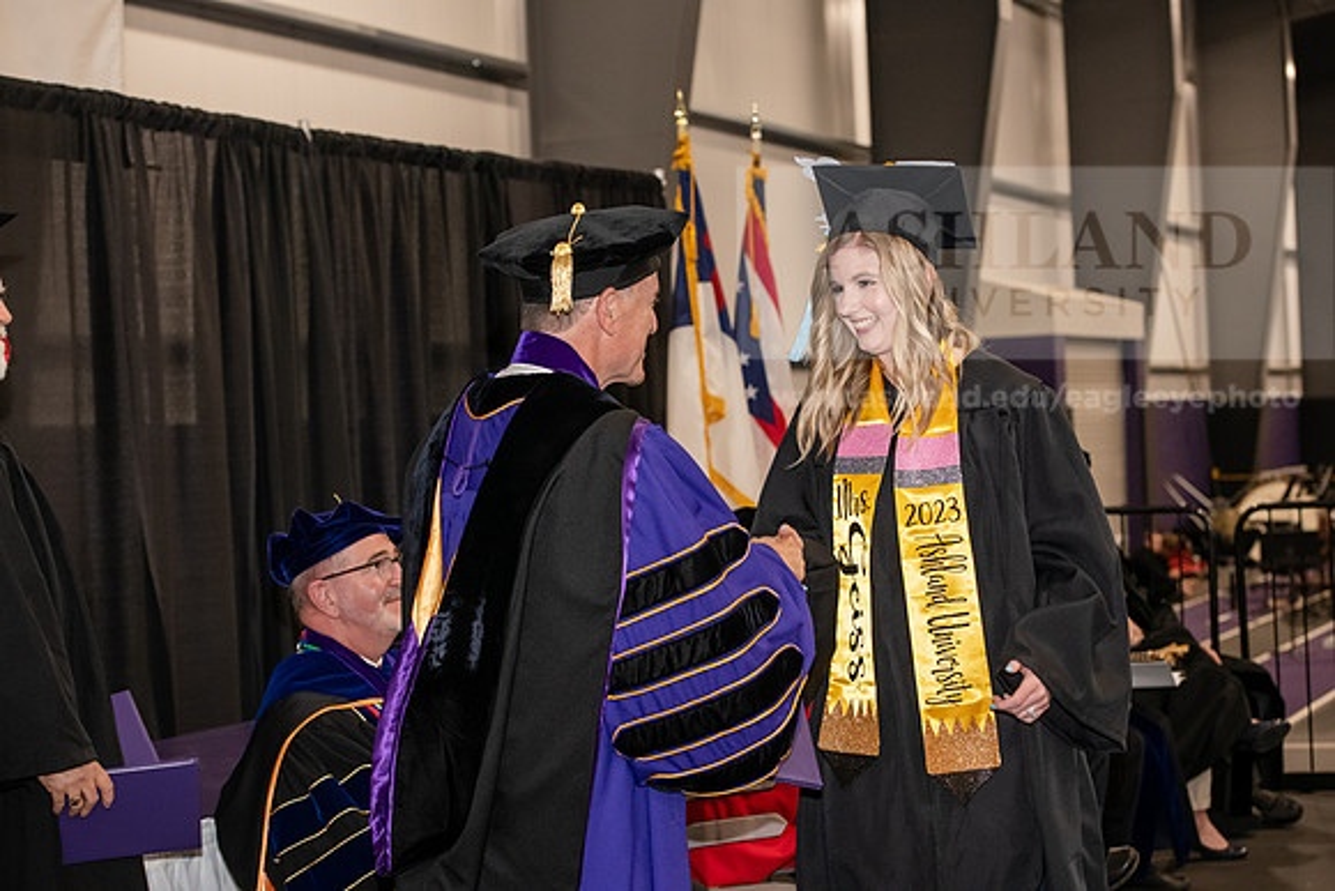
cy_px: 446
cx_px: 668
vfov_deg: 19.5
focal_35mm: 70
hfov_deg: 28.8
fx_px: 2596
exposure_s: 1/200
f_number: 5
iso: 2500
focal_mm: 70
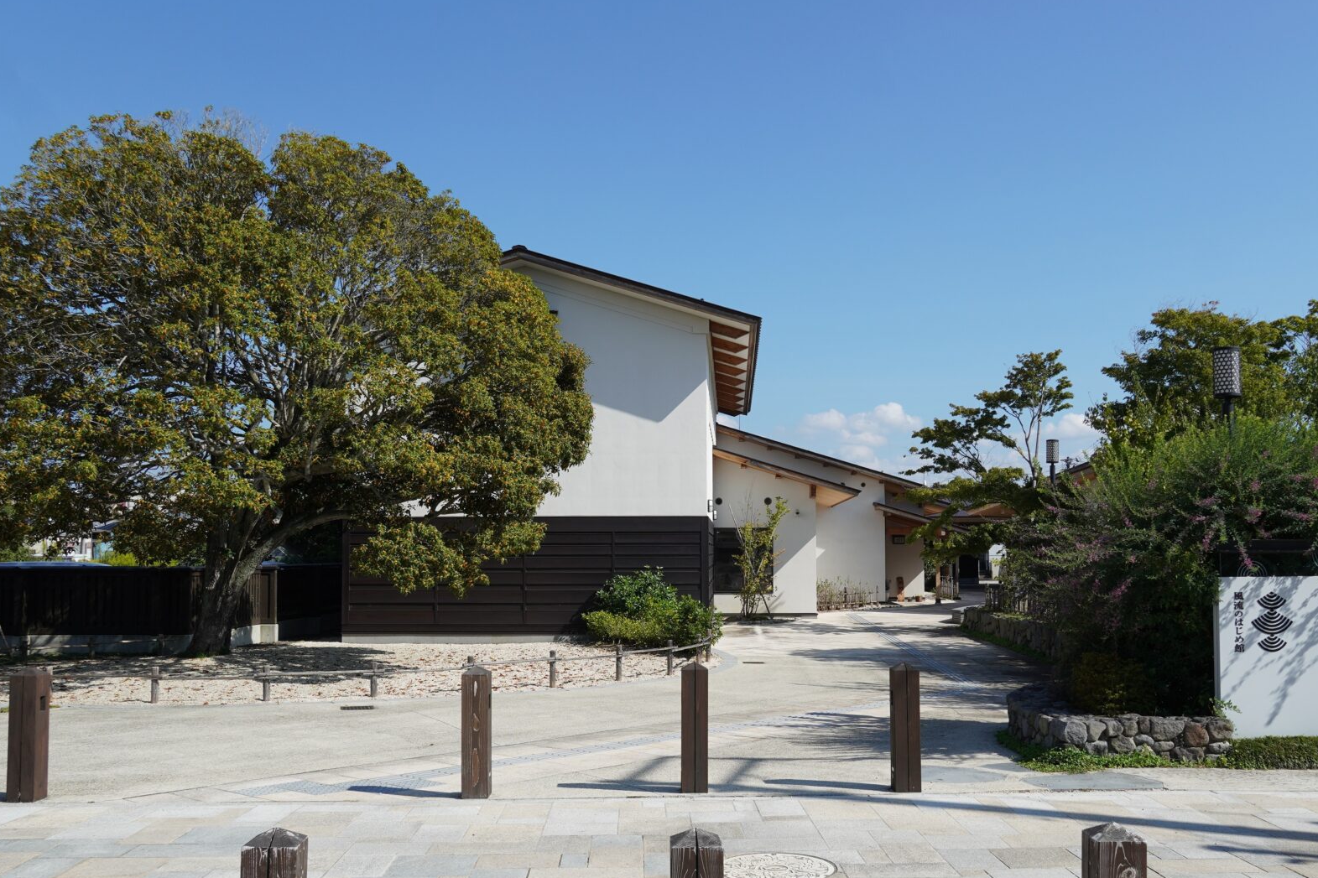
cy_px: 500
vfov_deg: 39.9
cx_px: 719
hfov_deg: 57.1
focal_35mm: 33
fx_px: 1208
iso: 100
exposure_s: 1/400
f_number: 7.1
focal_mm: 18
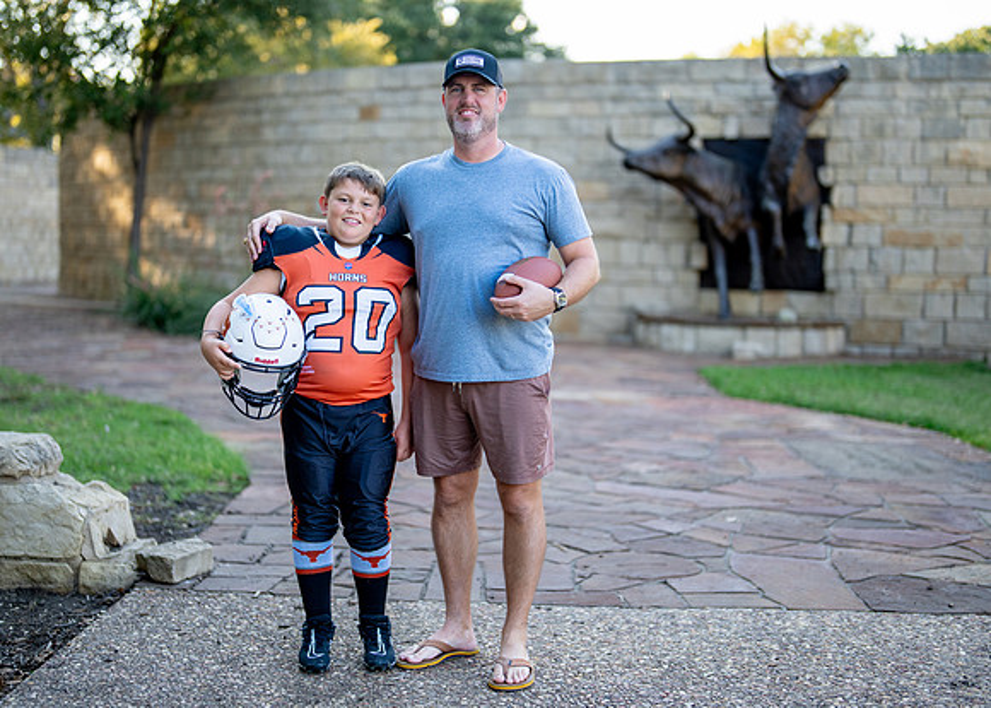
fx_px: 1667
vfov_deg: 24.0
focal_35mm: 59
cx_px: 465
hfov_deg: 33.1
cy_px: 354
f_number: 1.2
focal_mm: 50
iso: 200
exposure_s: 1/1250
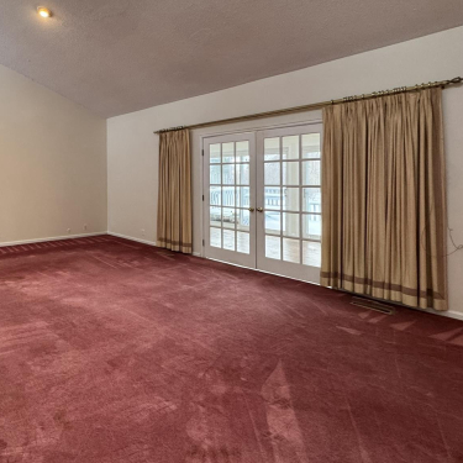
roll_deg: +0.1
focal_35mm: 22
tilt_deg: +0.0
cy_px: 180
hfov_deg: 62.6
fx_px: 333
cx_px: 81
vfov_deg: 68.8
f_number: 2.2
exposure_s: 1/120
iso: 250
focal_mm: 2.22
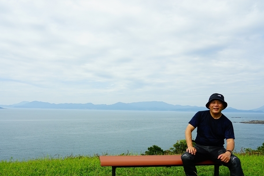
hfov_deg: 58.6
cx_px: 122
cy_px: 114
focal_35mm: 32
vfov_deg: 40.8
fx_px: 235
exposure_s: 1/125
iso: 100
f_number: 11
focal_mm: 24
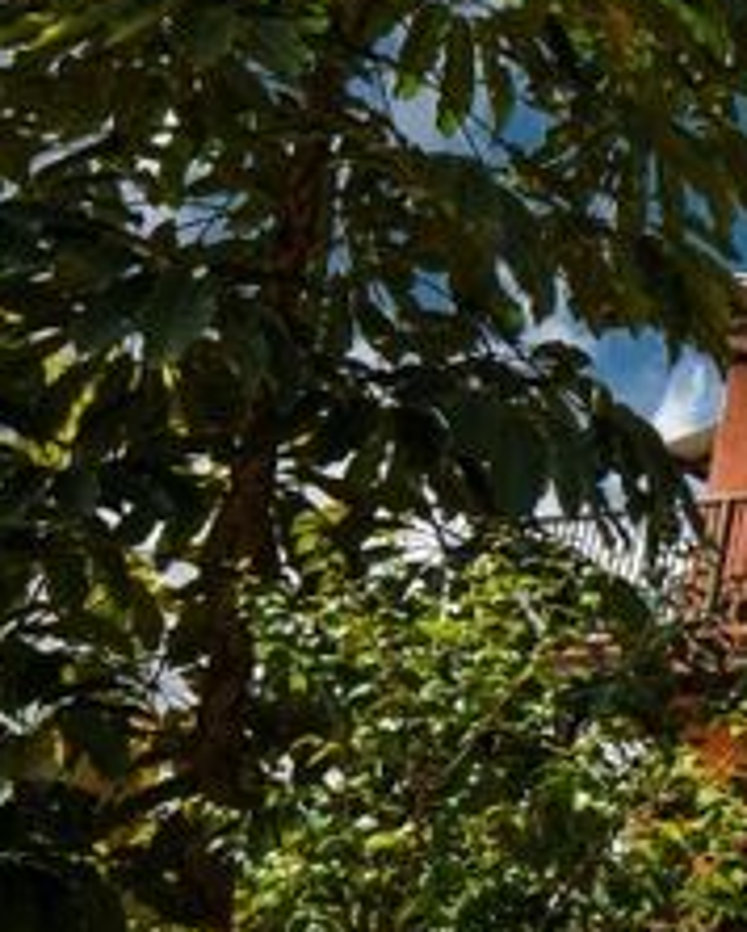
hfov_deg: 15.4
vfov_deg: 25.0
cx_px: 1565
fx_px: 2097
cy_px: 382
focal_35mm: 76
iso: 100
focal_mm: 16
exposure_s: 1/400
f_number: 5
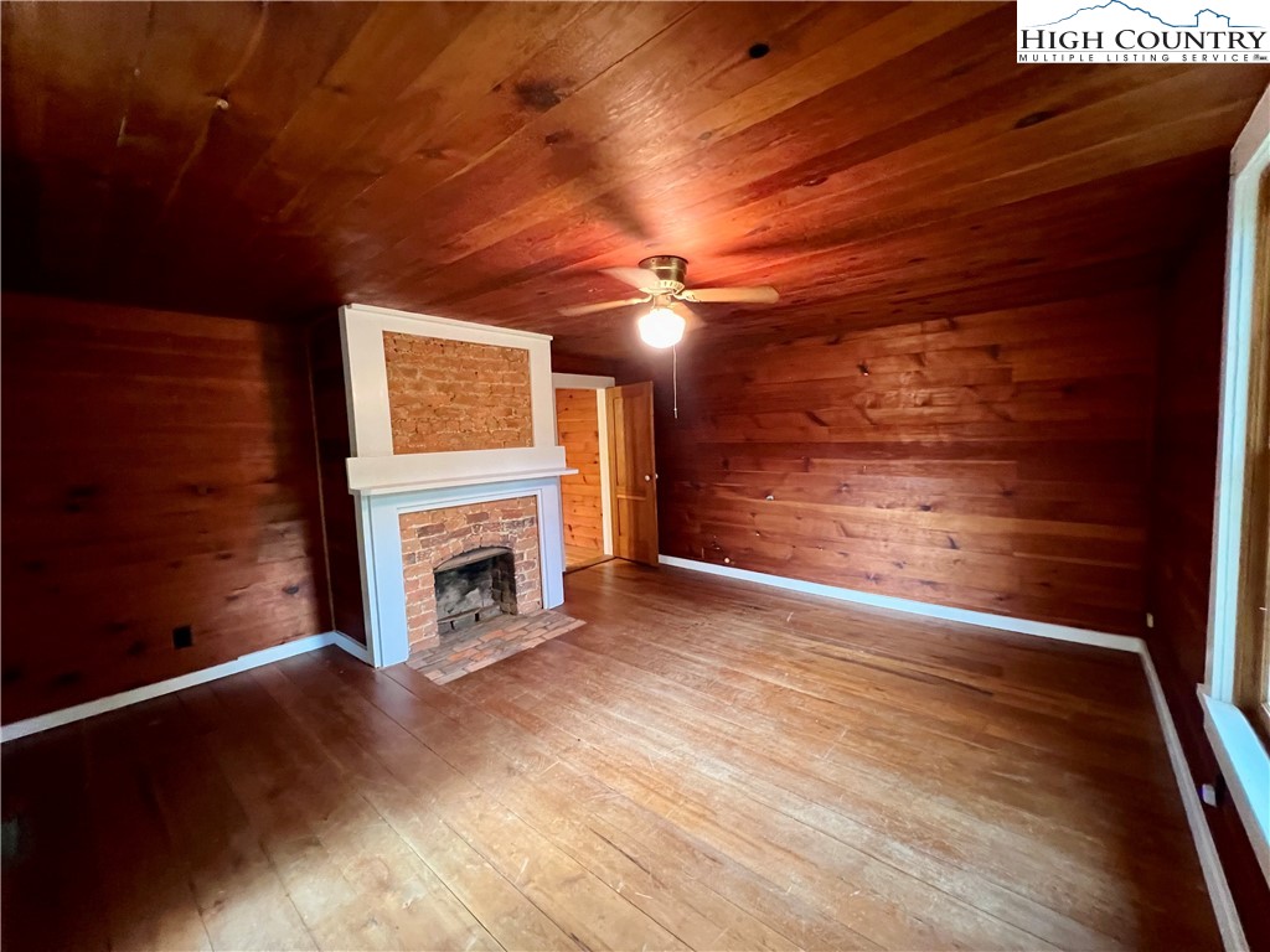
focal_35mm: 13
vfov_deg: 89.9
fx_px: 477
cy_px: 476
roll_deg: +2.6
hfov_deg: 106.2
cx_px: 635
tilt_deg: -5.0
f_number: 1.8
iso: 800
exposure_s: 1/60
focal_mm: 1.57
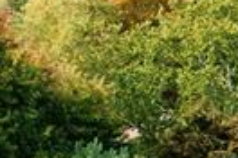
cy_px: 558
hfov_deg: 8.0
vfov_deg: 5.7
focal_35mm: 217
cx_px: 748
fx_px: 1434
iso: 100
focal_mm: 14.45
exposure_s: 1/500
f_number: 2.8
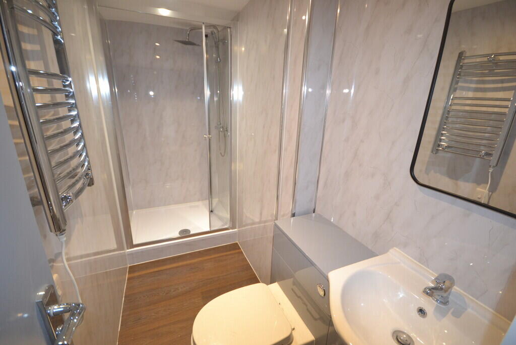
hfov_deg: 100.4
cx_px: 258
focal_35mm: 15
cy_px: 172
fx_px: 215
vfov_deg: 77.3
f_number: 4
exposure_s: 1/60
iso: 900
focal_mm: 10
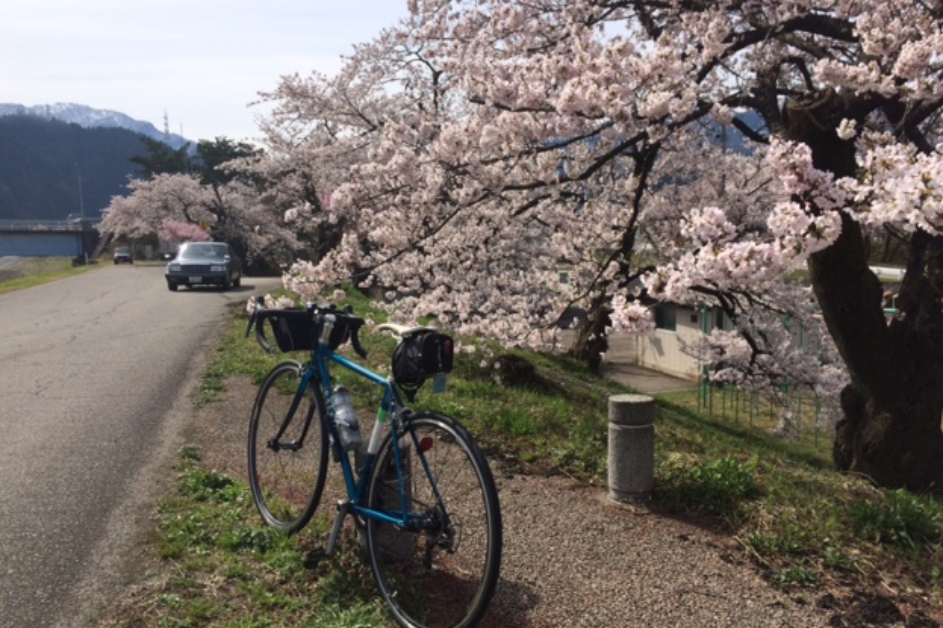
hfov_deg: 60.3
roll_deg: +1.2
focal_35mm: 31
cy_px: 340
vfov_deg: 42.3
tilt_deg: -7.7
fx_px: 812
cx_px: 480
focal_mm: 4.15
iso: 32
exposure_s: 1/2740
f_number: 2.2
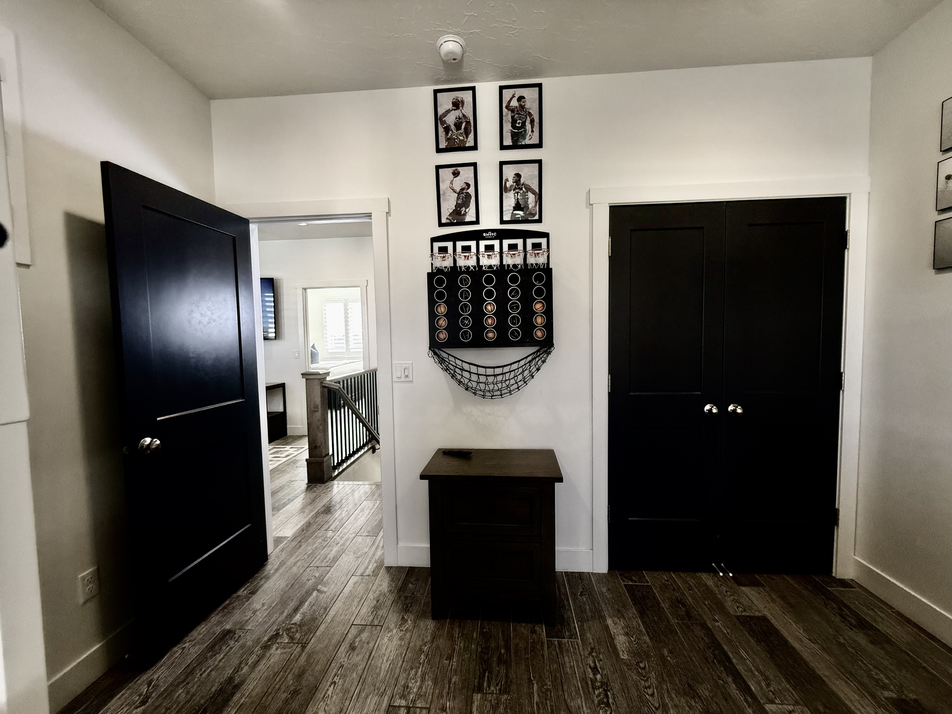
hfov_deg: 102.1
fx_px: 385
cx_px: 476
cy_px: 357
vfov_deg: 85.7
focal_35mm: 14
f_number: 2.2
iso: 250
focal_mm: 2.22
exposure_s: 1/120
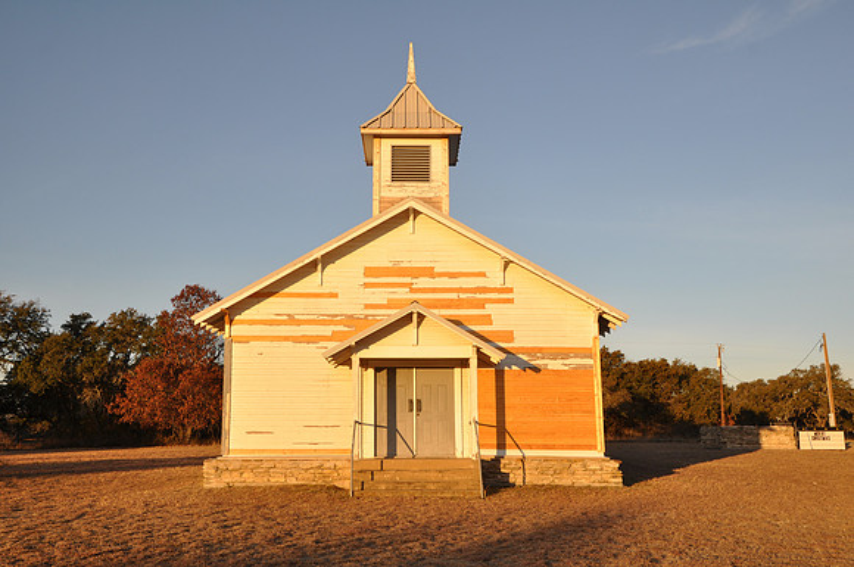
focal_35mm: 36
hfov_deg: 53.2
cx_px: 427
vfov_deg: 36.8
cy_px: 284
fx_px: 853
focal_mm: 24
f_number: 10
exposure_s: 1/100
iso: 200
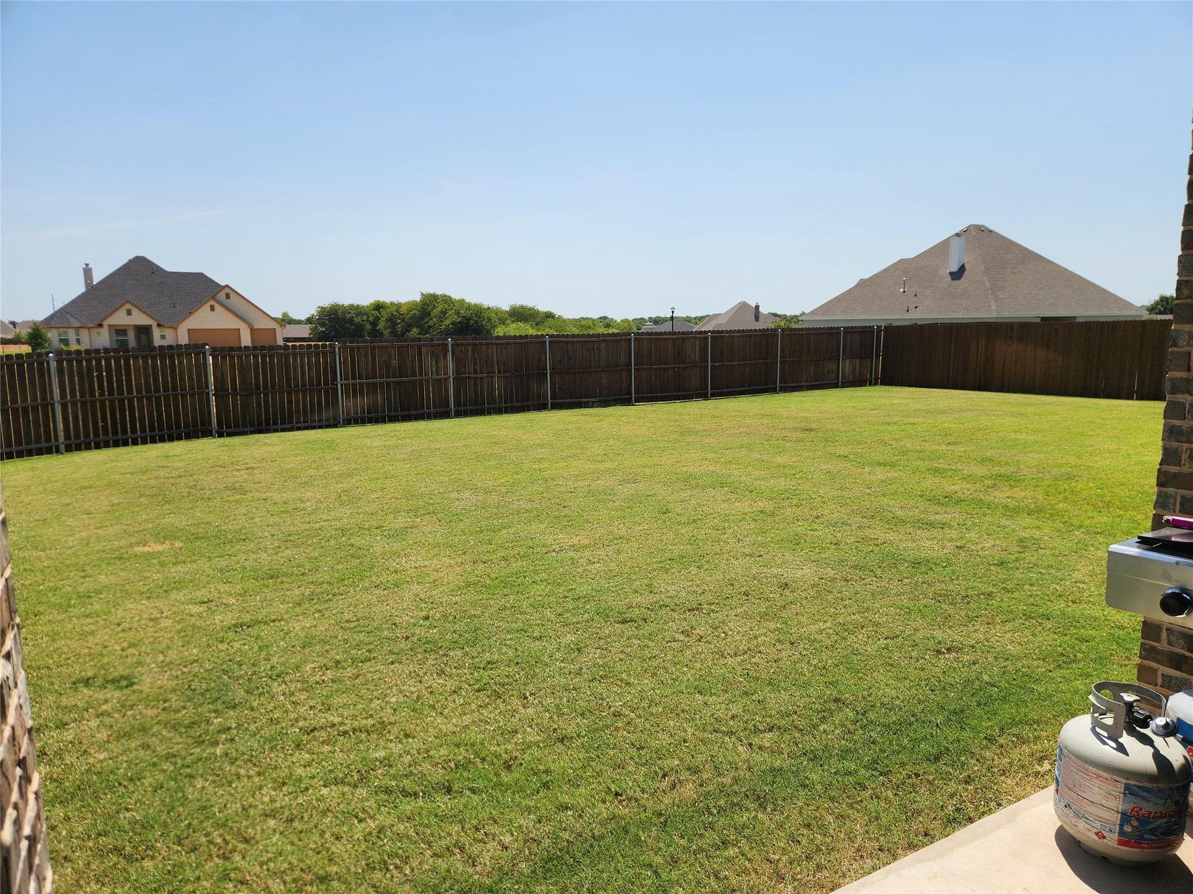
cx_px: 596
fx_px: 793
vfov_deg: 58.9
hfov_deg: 73.9
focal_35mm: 23
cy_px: 447
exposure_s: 1/2953
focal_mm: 5.4
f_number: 1.8
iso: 20
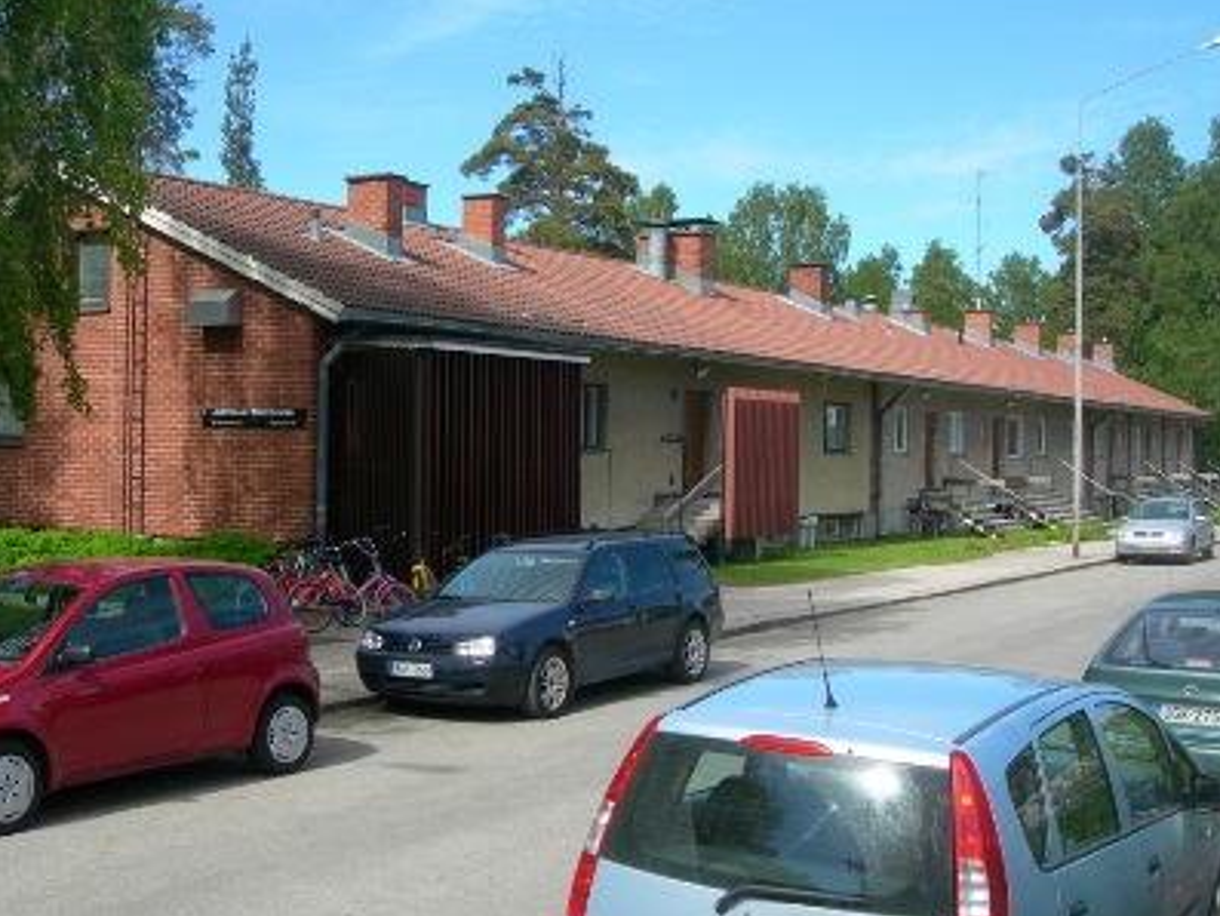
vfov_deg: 31.5
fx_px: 1622
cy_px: 423
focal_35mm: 46
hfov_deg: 41.2
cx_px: 539
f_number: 4.8
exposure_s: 1/283
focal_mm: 7.8
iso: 50
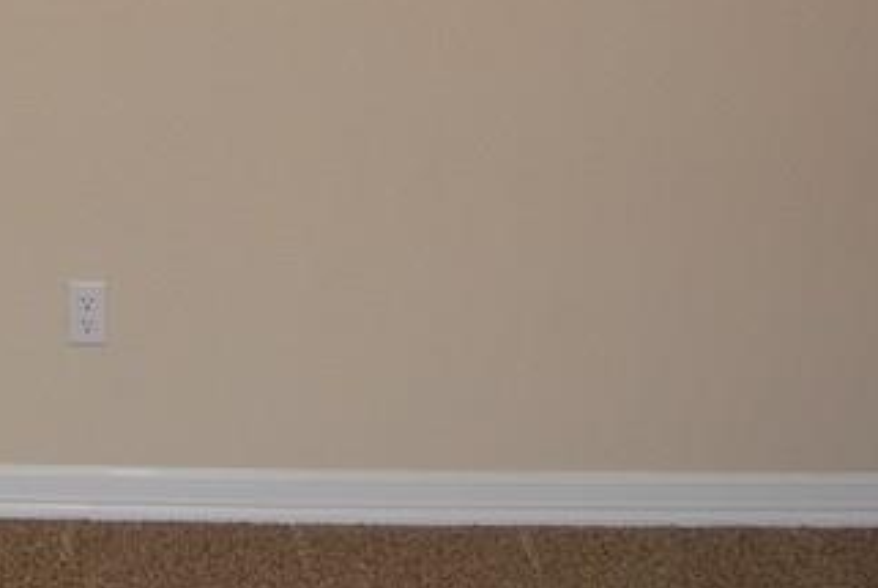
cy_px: -164
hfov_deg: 21.6
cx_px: 7
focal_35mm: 91
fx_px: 2222
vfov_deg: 14.5
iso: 200
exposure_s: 1/60
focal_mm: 18
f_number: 3.5
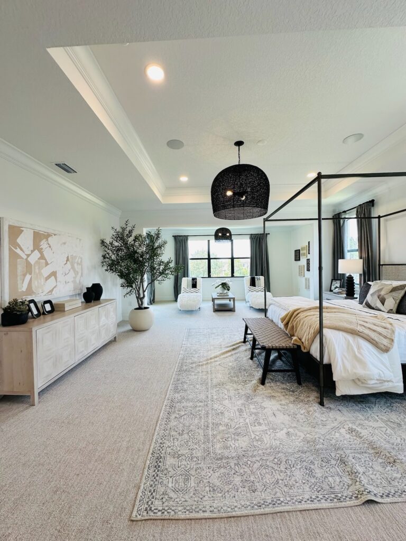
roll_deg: +1.0
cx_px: 203
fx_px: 219
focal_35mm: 14
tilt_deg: -0.4
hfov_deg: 85.7
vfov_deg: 102.1
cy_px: 270
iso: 64
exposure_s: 1/120
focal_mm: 2.22
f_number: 2.2
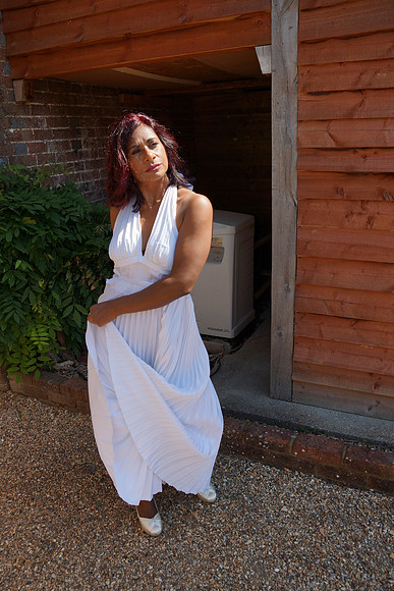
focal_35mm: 27
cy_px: 296
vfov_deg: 67.4
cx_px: 197
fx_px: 443
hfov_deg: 48.0
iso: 100
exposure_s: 1/640
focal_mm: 18
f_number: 4.5
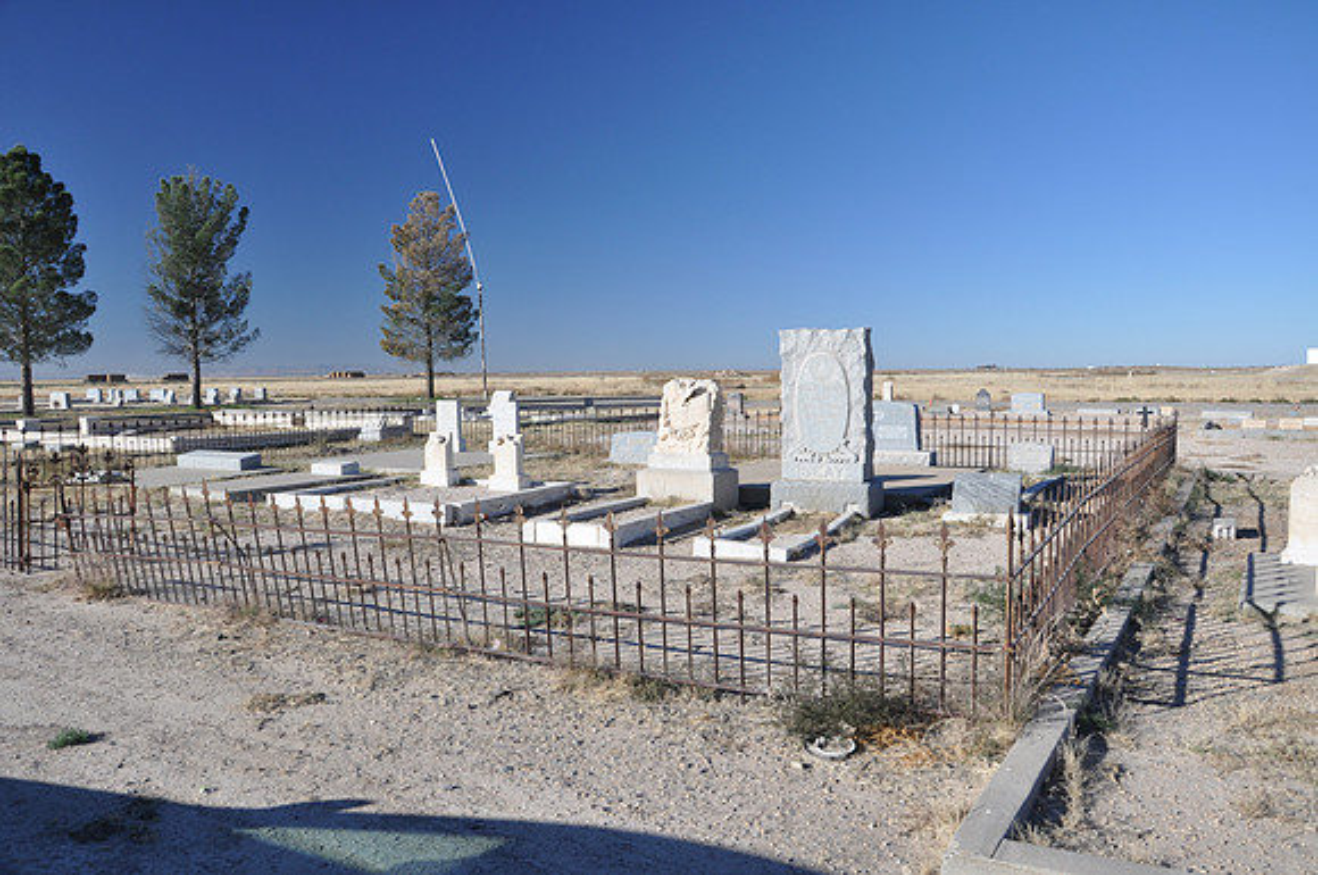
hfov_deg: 67.5
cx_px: 659
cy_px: 438
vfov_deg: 47.8
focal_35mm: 27
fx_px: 987
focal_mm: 18
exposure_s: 1/200
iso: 200
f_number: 7.1
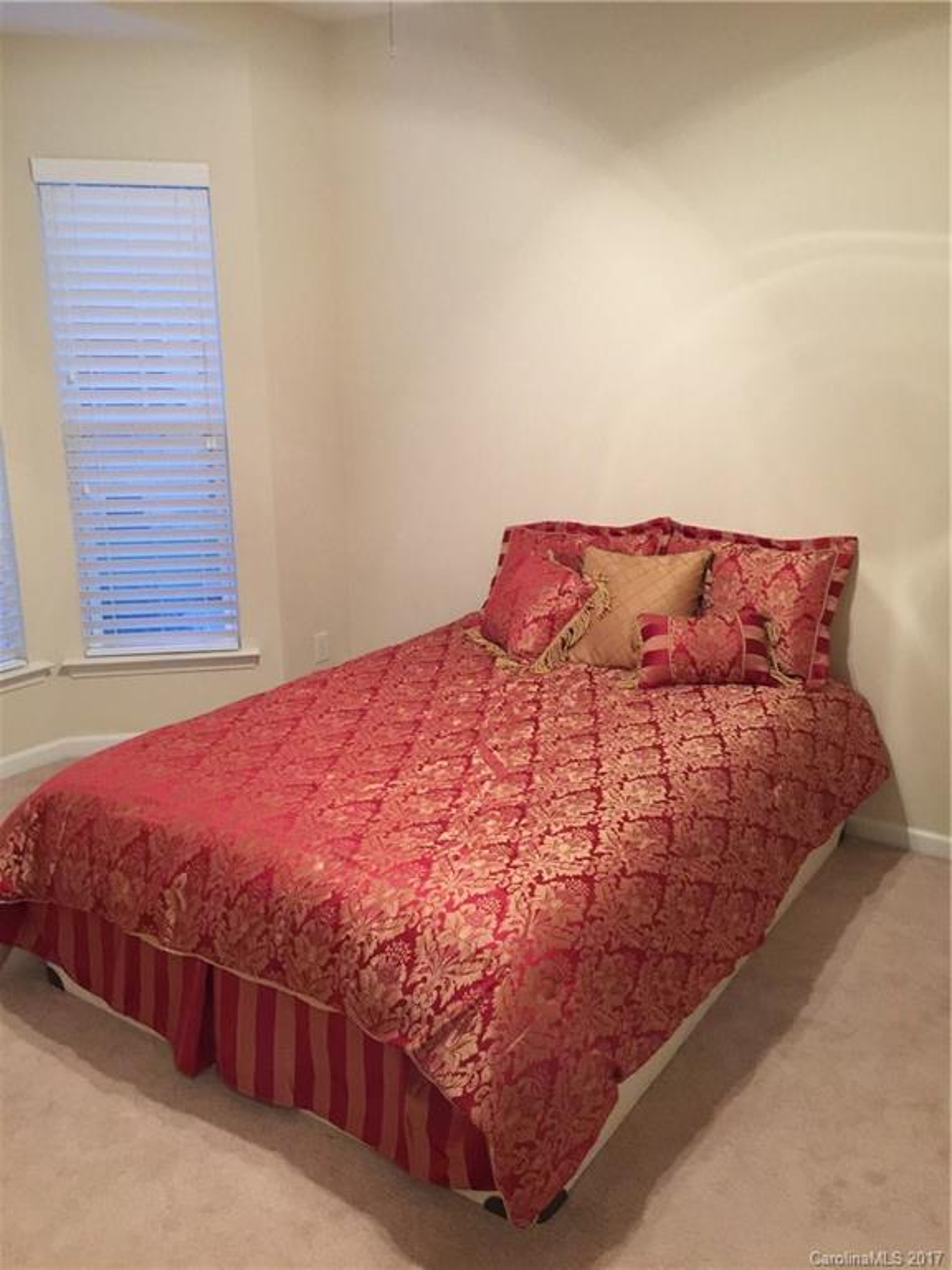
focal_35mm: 29
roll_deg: +0.8
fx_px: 1063
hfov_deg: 48.2
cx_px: 476
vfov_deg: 61.7
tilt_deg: -14.3
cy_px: 635
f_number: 2.2
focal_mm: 4.15
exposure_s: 1/15
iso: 125
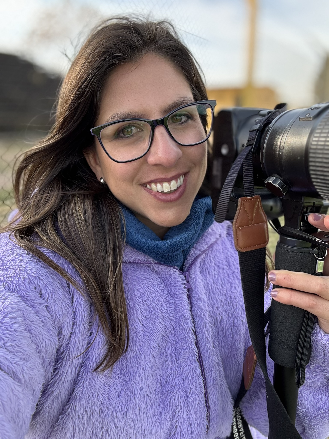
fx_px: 380
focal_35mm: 30
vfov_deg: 60.0
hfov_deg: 46.8
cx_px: 164
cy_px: 220
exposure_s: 1/121
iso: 20
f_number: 1.9
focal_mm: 2.69
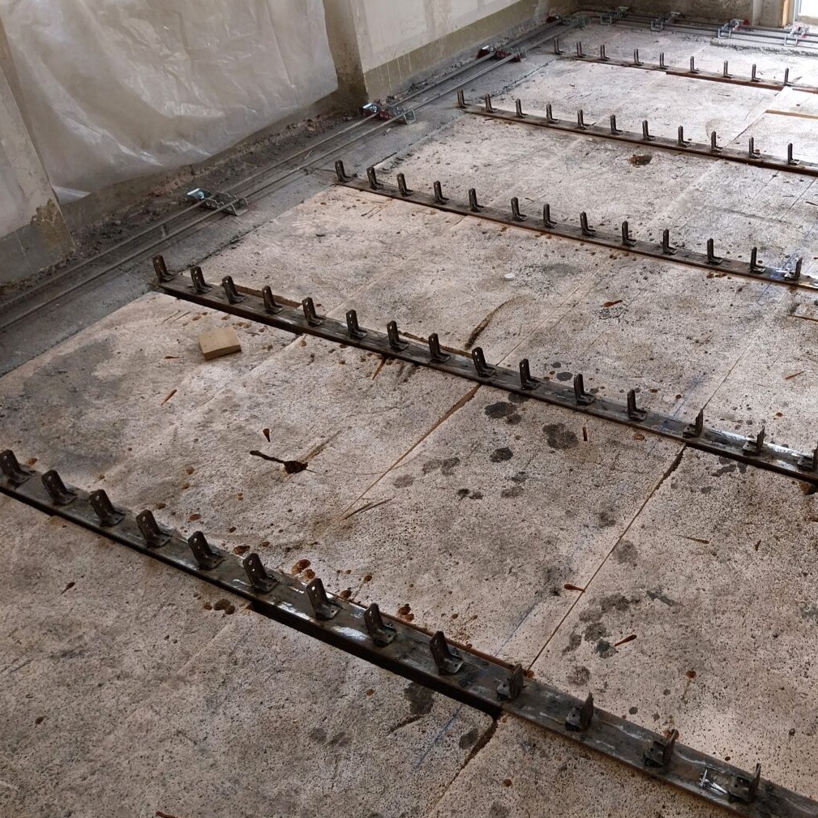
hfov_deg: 45.7
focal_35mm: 35
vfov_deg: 47.2
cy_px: 396
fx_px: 936
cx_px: 606
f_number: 1.8
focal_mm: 4
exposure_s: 1/100
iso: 50
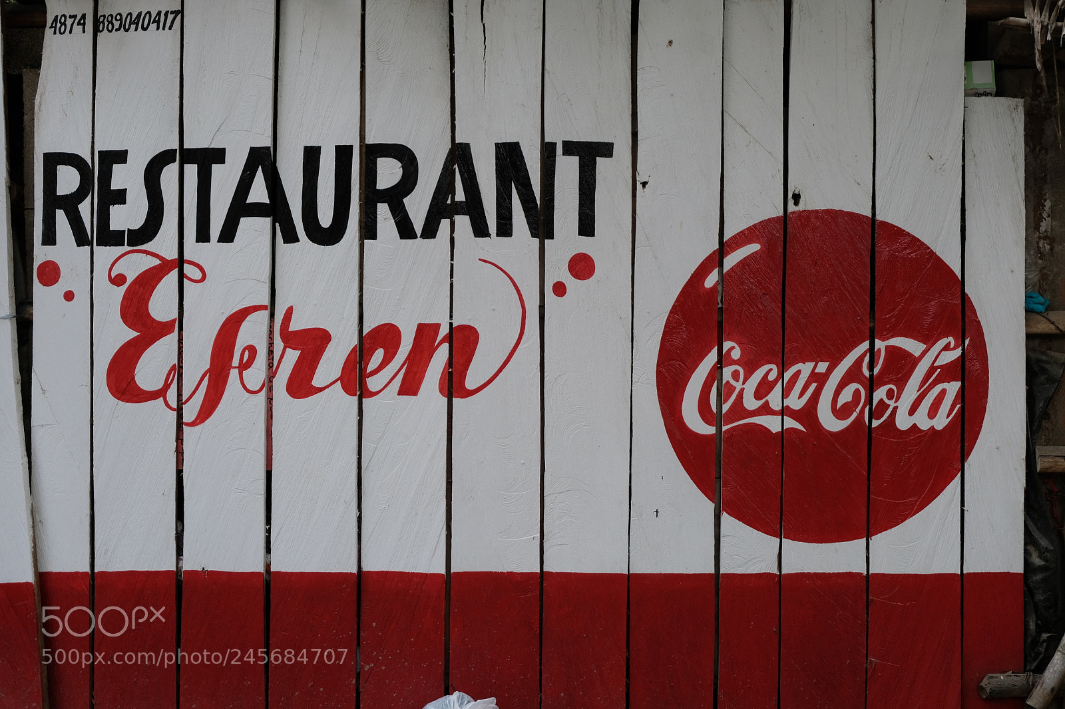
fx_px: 1508
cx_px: 532
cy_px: 354
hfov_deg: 38.9
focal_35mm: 51
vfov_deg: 26.5
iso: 400
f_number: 5
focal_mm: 34
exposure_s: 1/100
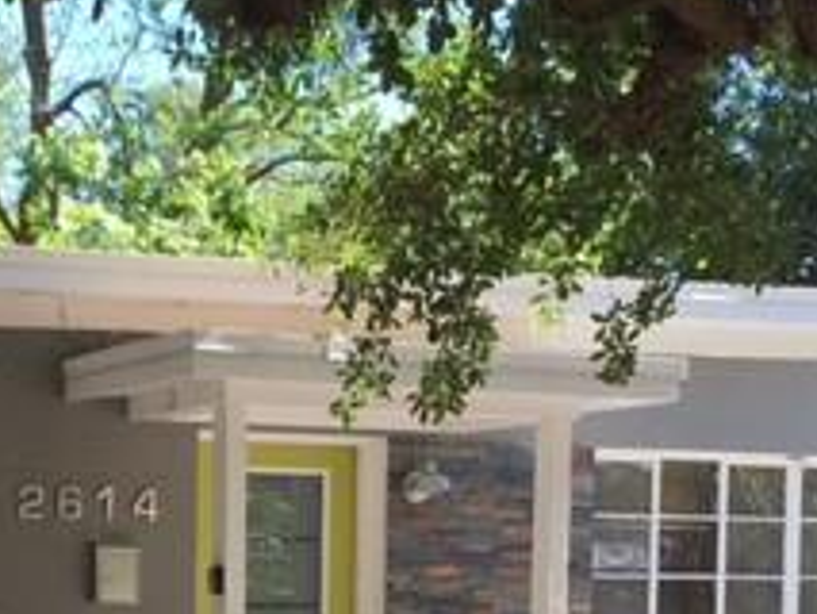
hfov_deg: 22.2
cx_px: 173
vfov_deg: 16.4
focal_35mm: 87
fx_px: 2055
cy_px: 687
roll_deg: -0.2
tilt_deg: -5.1
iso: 25
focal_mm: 4.15
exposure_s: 1/333
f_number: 2.2
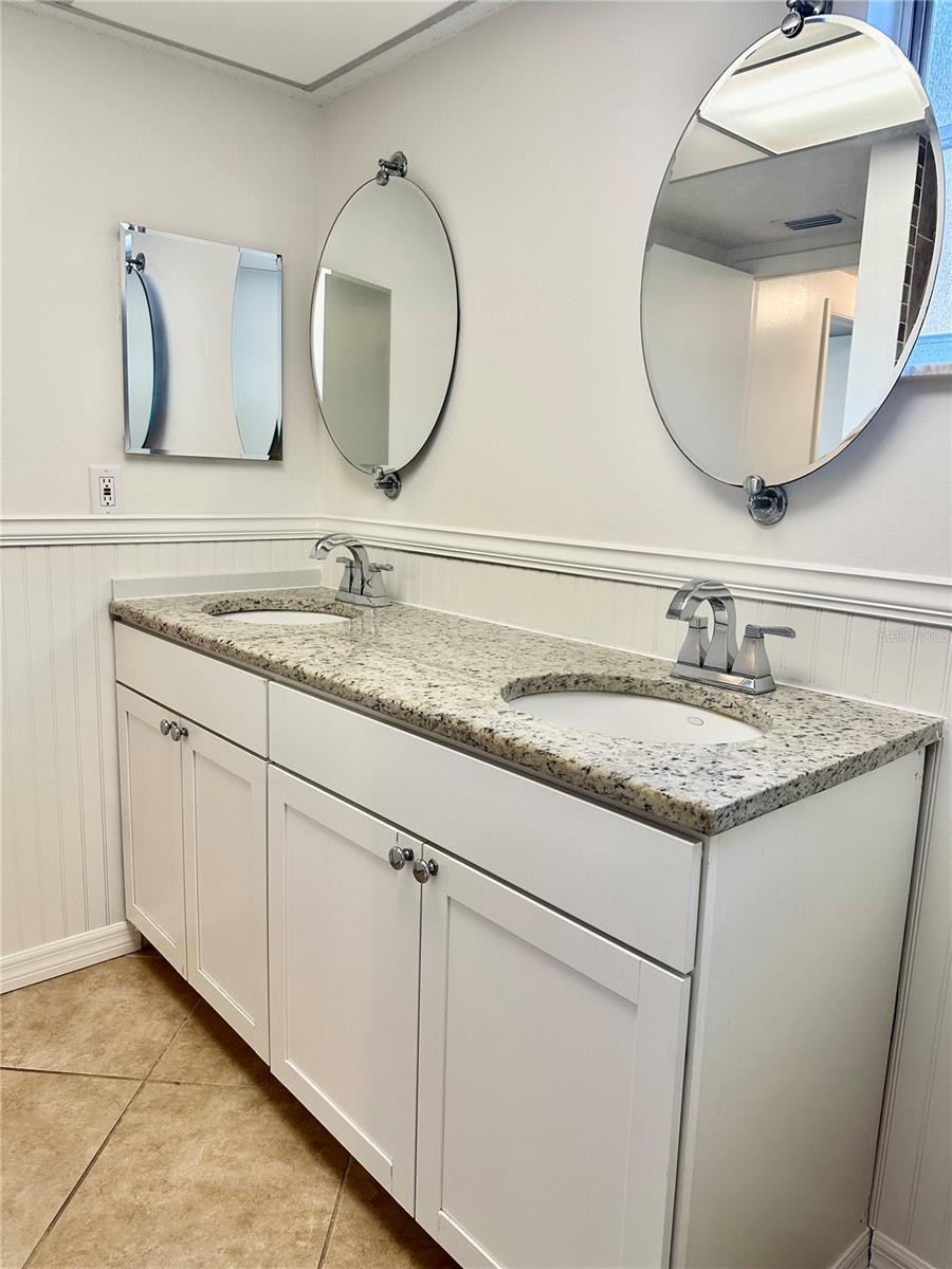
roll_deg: -3.0
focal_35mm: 24
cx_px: 476
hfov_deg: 56.8
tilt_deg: -10.2
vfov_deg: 71.6
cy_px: 634
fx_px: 880
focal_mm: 6.86
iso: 125
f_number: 1.78
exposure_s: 1/120
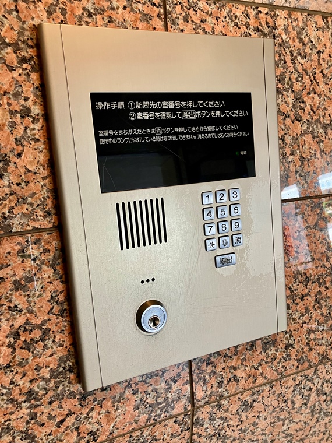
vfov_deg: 63.4
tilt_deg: -19.2
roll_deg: -0.6
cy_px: 222
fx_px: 358
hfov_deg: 49.7
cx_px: 166
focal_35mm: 28
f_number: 1.8
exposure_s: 1/50
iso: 64
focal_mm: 3.99
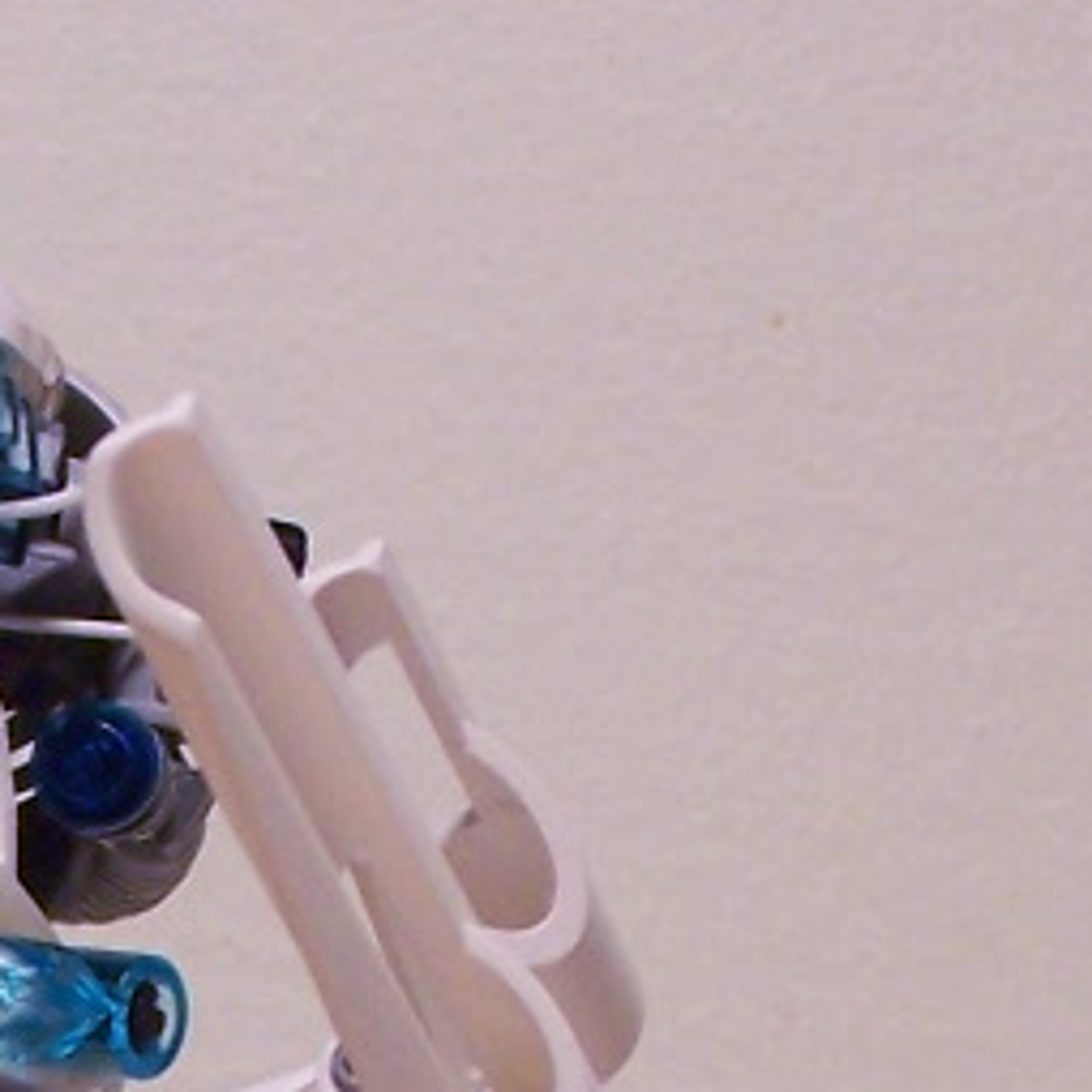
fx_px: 10243
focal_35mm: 287
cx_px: -308
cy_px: 2163
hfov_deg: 6.1
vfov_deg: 6.0
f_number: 3.2
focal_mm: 11.5
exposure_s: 1/20
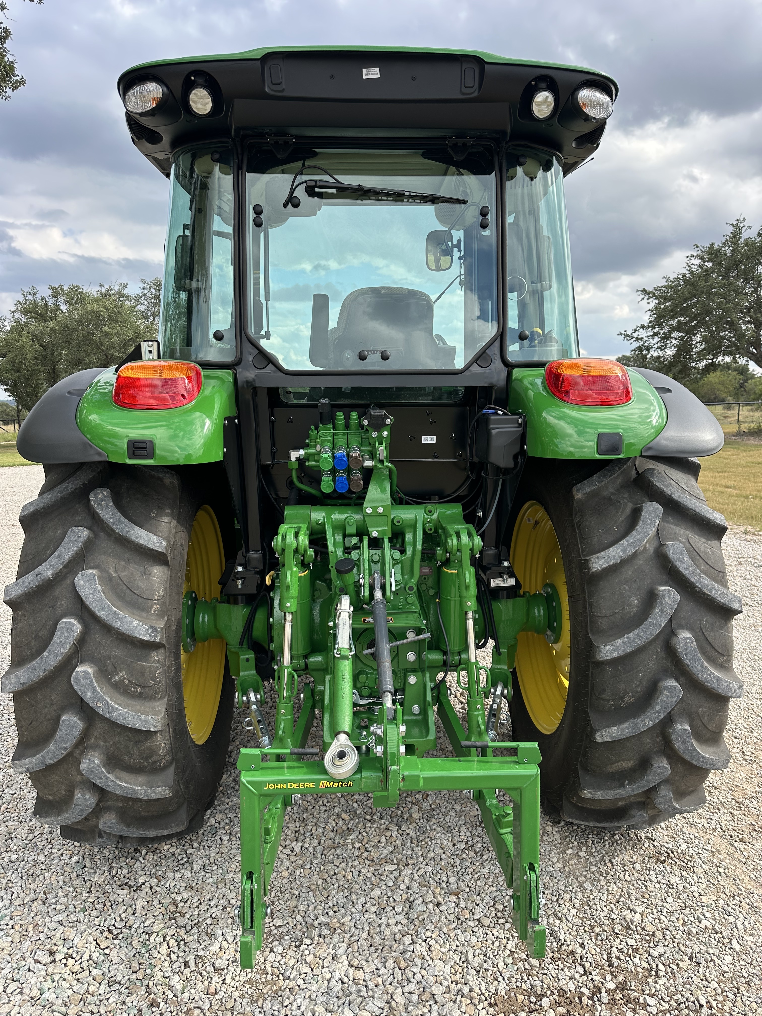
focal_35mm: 24
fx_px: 704
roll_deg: +0.3
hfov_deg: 56.8
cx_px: 381
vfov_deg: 71.6
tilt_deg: -7.6
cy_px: 508
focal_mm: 6.86
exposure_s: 1/1144
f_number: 1.78
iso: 80
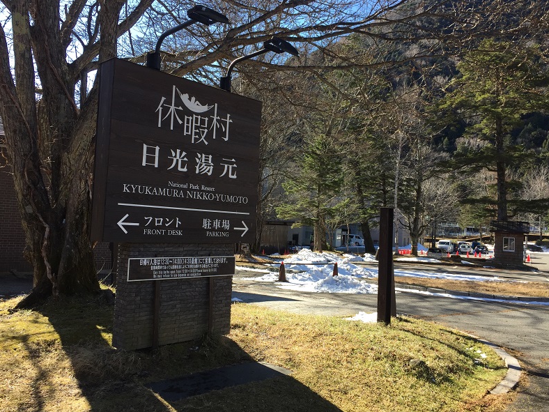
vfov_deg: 46.8
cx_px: 283
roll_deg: -3.5
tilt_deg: +4.5
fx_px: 476
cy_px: 202
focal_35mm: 30
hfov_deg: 60.0
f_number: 2.2
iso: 32
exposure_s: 1/534
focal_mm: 4.15
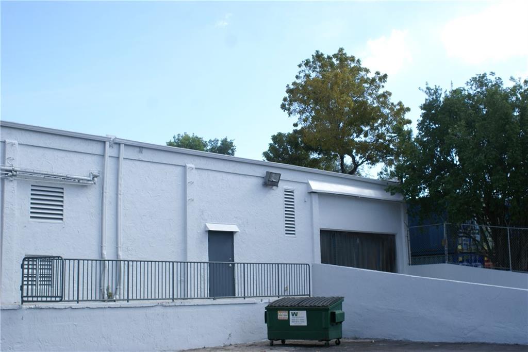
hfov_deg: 46.4
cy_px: 176
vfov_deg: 31.9
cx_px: 264
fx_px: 616
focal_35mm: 42
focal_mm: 28
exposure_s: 1/160
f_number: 8
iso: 100
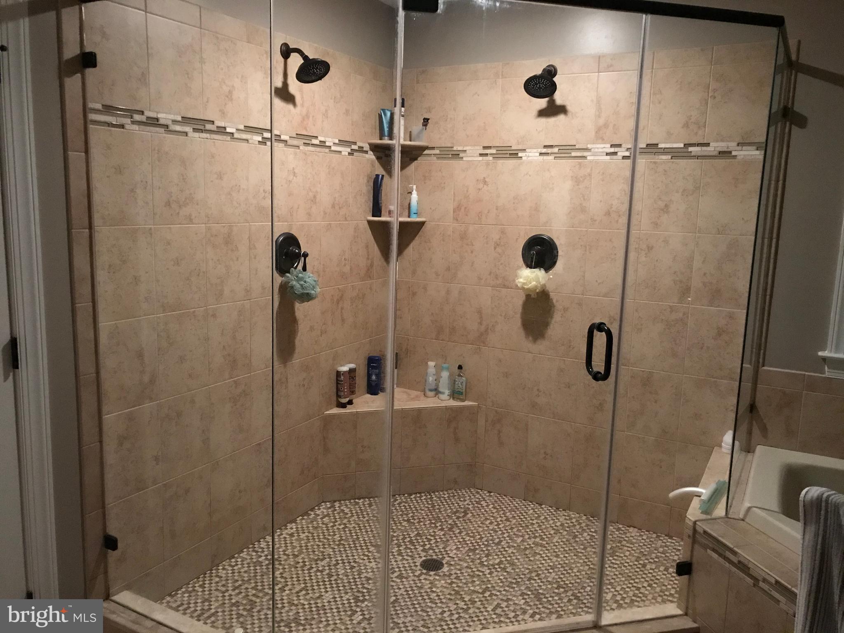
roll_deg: +0.2
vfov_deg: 49.7
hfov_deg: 63.4
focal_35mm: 28
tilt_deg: -8.5
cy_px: 316
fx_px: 683
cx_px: 422
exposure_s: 1/4
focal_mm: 3.99
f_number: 1.8
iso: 100
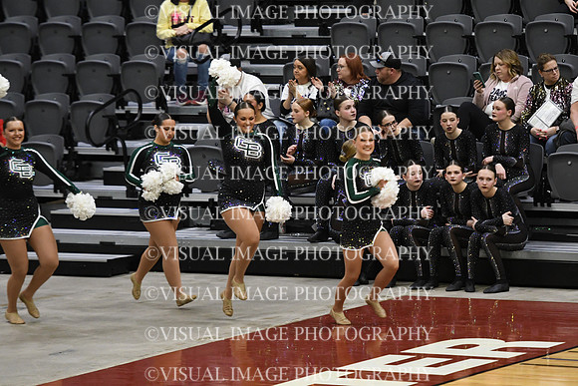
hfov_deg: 8.6
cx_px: 289
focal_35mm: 240
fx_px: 3854
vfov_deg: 5.7
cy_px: 193
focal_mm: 160
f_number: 2.8
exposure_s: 1/400
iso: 3200
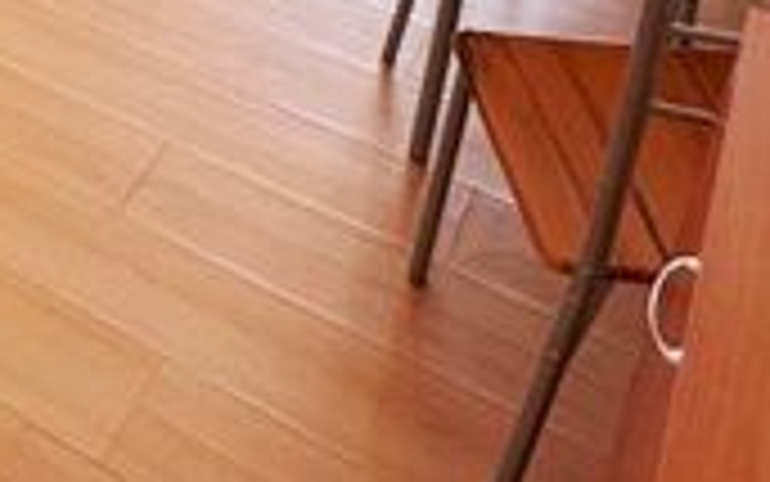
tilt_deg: -24.0
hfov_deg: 29.4
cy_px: -293
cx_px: -124
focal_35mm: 61
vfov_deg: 18.3
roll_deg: +0.6
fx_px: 1281
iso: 100
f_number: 2.2
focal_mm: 2.22
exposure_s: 1/99
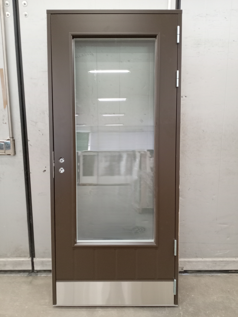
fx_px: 248
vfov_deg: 65.3
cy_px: 158
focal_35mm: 27
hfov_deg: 51.4
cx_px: 119
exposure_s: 1/20
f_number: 1.8
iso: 1675
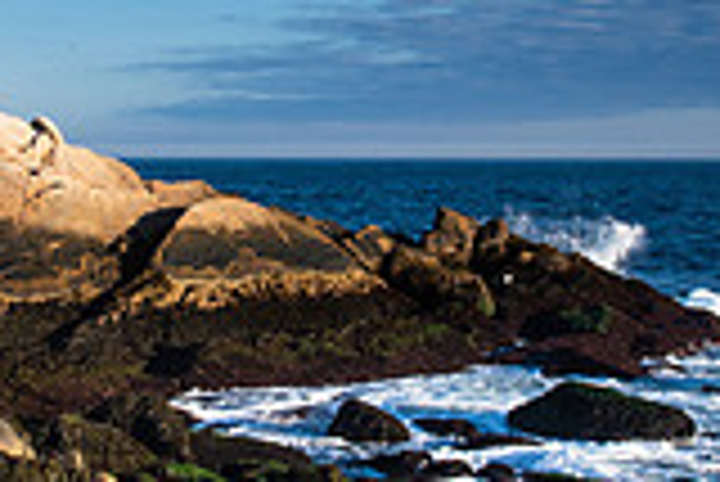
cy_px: 157
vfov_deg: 15.2
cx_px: 216
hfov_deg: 22.5
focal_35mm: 90
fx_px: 1802
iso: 100
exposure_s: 1/20
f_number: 16
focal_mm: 24
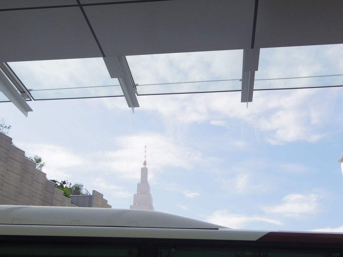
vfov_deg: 30.9
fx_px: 466
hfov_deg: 40.4
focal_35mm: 47
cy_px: 128
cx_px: 172
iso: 250
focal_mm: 8.5
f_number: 4
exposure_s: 1/1000
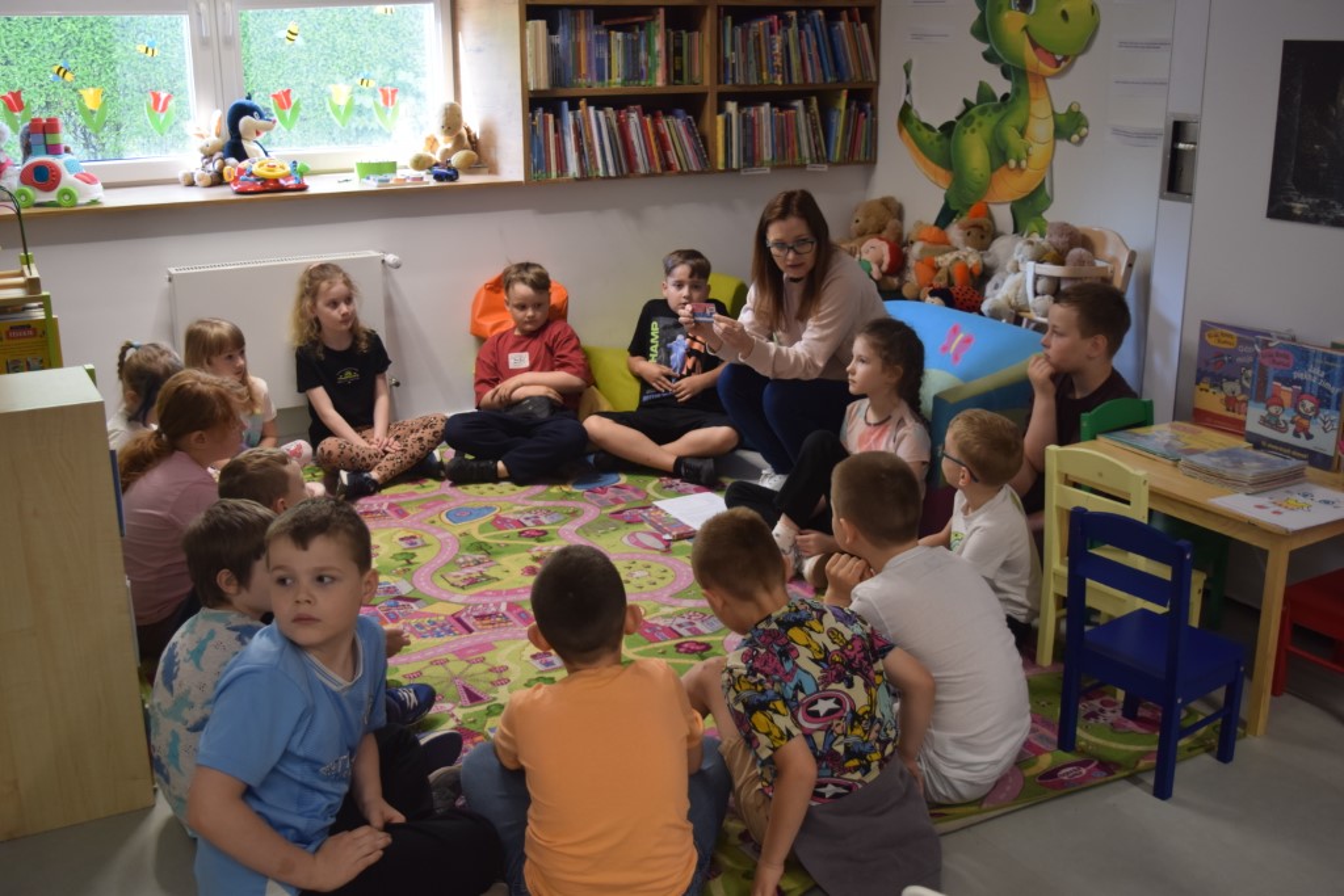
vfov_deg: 35.5
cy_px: 448
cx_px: 672
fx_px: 1400
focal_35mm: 38
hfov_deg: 51.3
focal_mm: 25
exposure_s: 1/80
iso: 400
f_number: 4.5
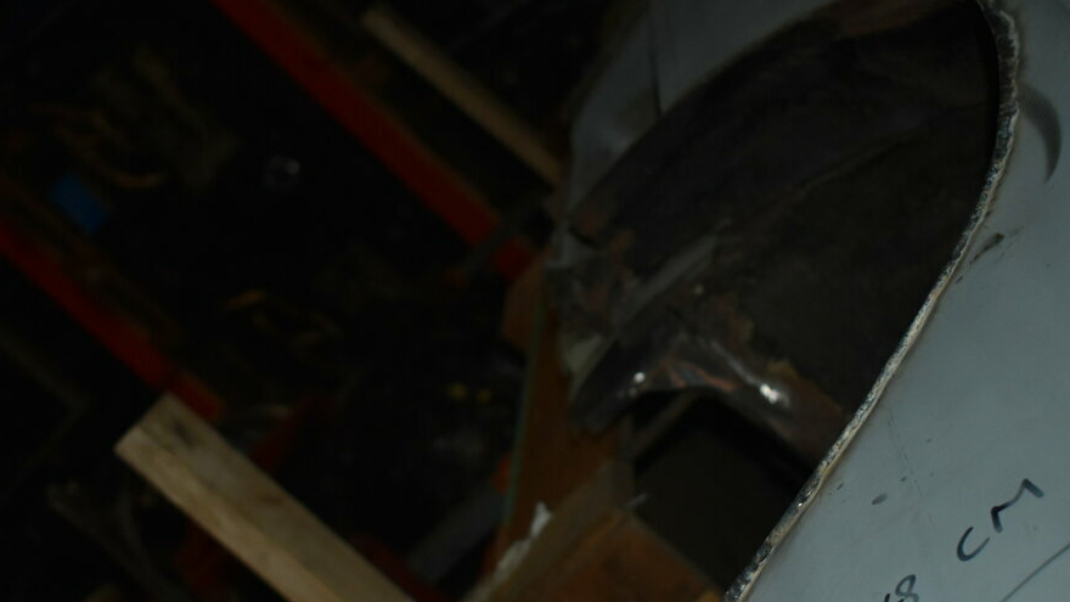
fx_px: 1702
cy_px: 399
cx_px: 539
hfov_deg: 34.9
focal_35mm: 60
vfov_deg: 20.0
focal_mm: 28
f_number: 4.2
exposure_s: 1/60
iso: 1000
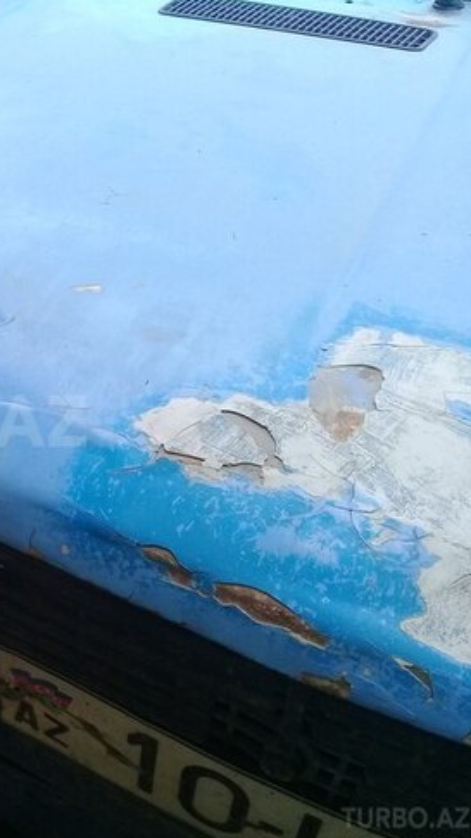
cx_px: -90
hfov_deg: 23.8
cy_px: 421
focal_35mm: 46
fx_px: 1021
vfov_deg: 44.6
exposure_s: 1/344
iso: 50
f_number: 2.2
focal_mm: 3.3
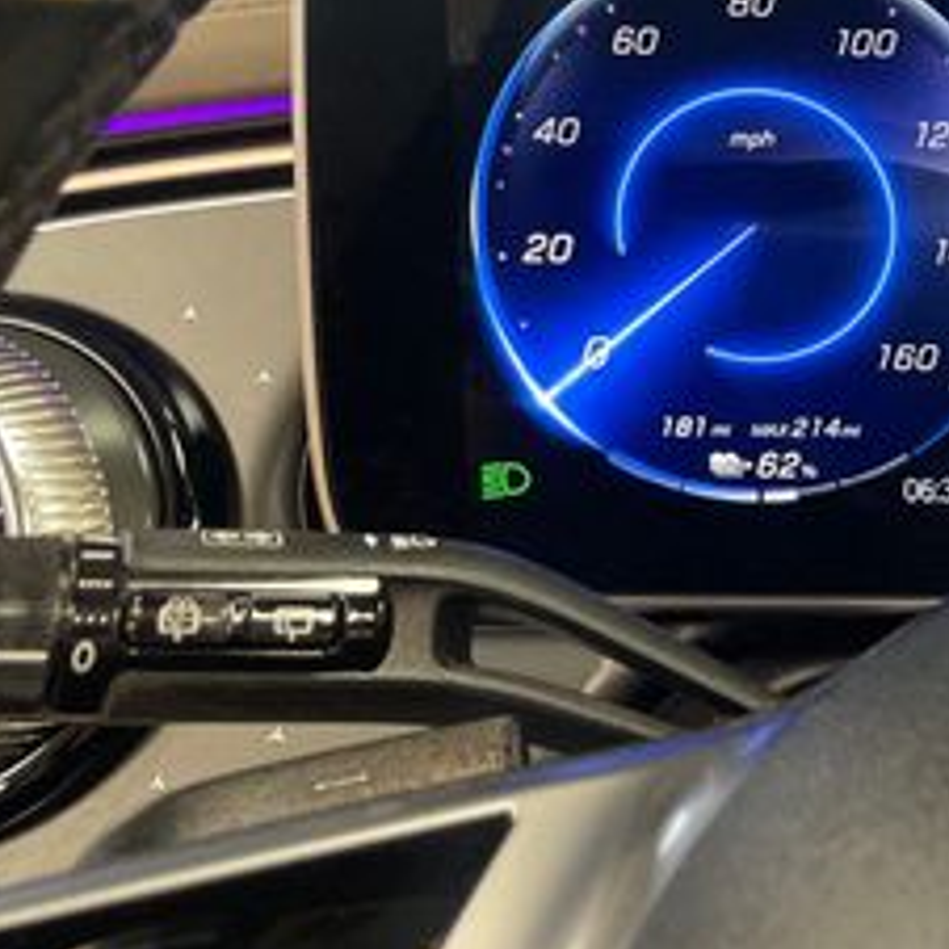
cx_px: 1184
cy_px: 122
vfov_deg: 25.8
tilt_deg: -11.6
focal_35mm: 65
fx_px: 2016
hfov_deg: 23.8
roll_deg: +0.5
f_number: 1.6
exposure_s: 1/60
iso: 320
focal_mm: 4.2
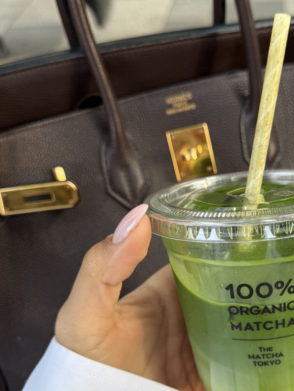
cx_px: 203
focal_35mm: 38
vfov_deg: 48.6
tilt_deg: -45.0
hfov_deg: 37.2
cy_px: 241
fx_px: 430
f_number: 1.78
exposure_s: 1/121
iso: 64
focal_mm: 6.76
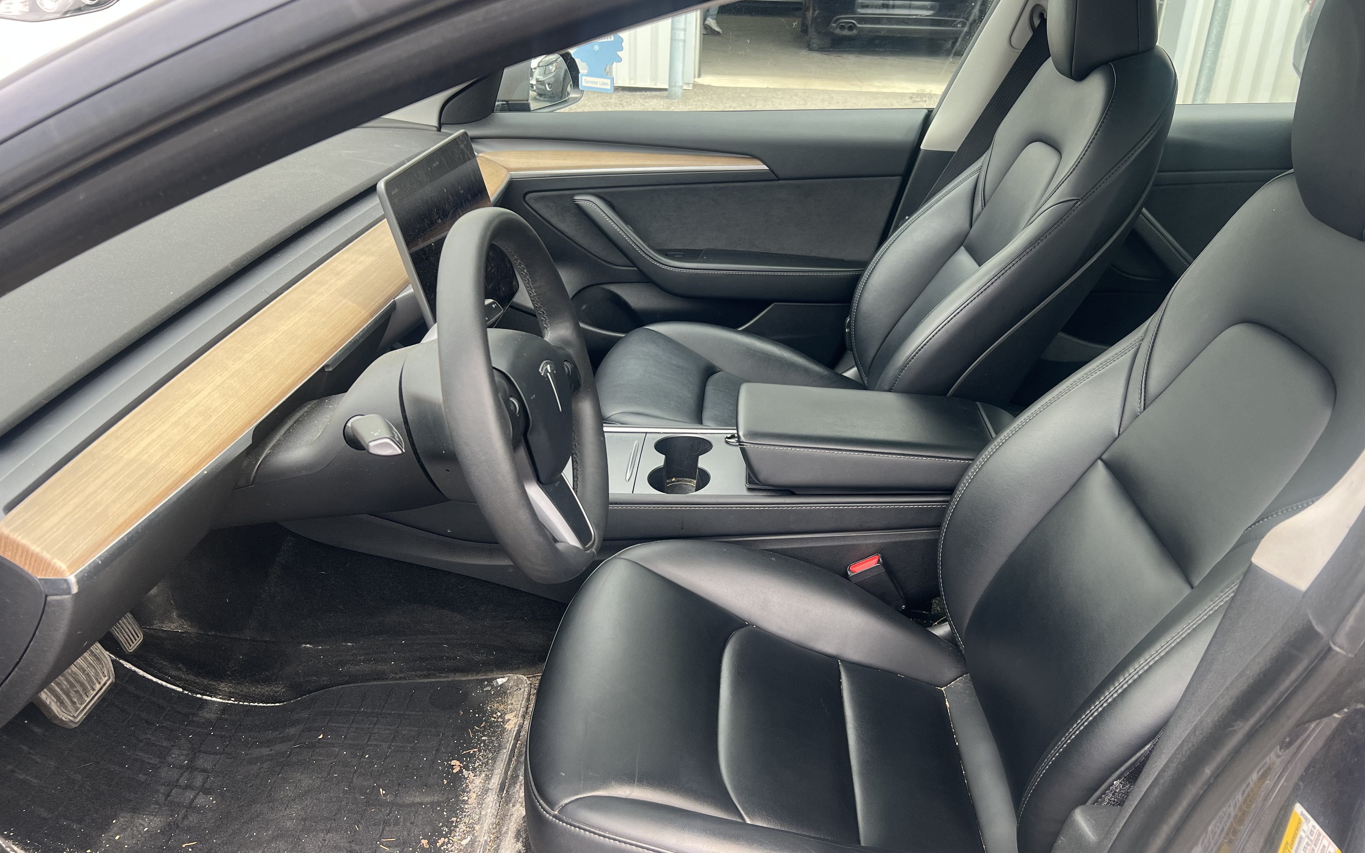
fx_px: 1042
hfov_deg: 66.5
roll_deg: -1.5
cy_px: 419
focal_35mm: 28
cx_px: 692
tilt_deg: -22.7
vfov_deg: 44.5
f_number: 1.5
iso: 50
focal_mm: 5.7
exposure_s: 1/298
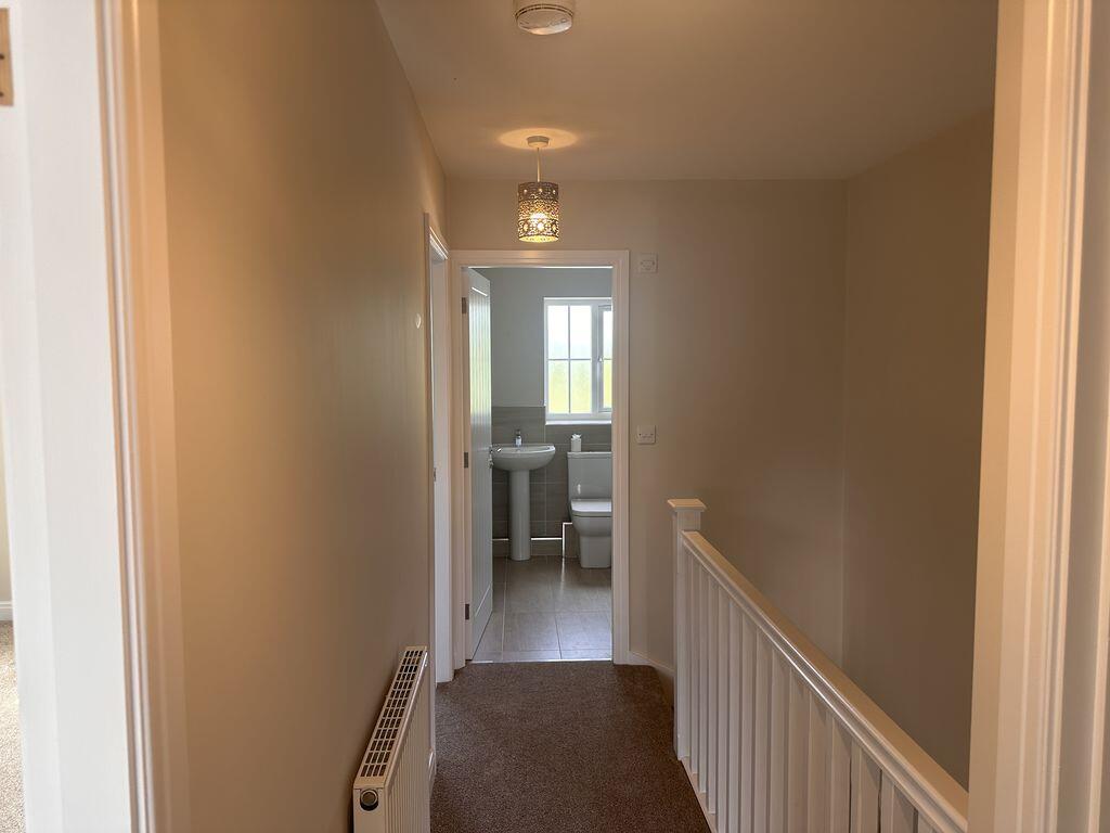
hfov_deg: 71.6
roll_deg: +0.2
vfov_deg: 56.8
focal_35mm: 24
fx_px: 770
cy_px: 416
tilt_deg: -4.4
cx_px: 555
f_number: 1.78
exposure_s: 1/121
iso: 125
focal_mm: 6.86
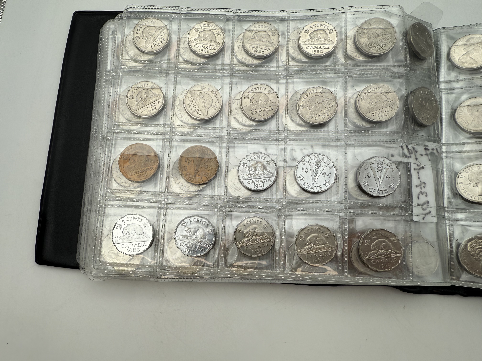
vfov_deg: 56.8
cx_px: 241
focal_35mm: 24
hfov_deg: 71.6
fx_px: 334
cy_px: 180
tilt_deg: -78.5
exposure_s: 1/398
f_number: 2.2
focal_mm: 2.22
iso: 40
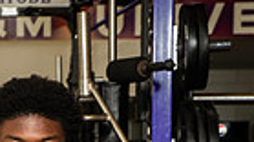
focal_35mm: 169
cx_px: 37
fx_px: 1138
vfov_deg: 6.7
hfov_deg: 12.7
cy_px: 375
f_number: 7.1
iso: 800
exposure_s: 1/250
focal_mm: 50
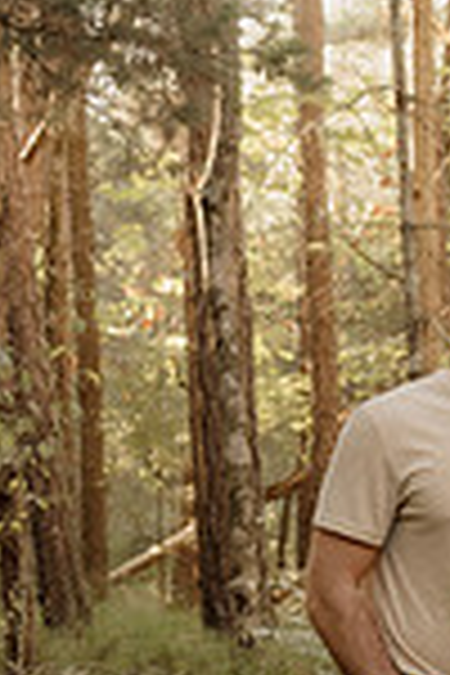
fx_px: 2194
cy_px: 522
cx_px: 616
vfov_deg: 17.4
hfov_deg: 11.4
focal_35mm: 117
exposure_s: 1/125
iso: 500
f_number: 2.8
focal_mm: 26
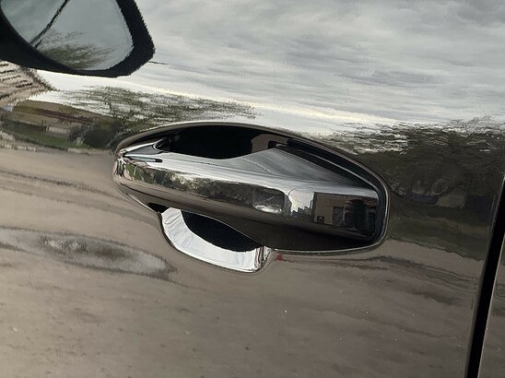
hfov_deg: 25.4
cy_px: 189
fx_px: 1122
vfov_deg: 19.1
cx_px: 252
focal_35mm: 77
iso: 160
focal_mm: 9
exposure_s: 1/99
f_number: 2.8
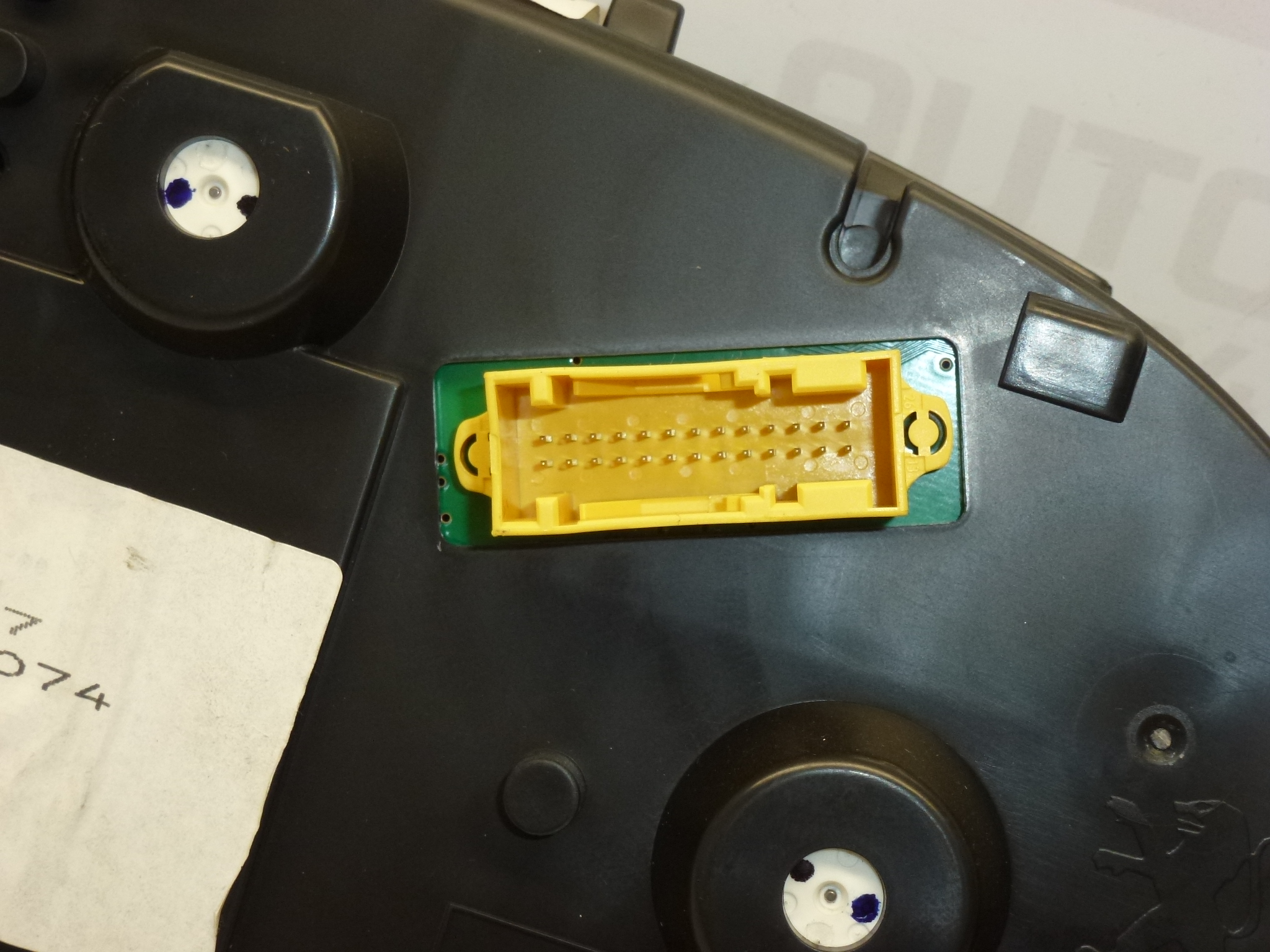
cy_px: 476
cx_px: 635
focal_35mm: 71
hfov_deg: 27.4
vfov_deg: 20.7
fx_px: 2605
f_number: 4.7
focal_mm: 12.7
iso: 250
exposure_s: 1/60
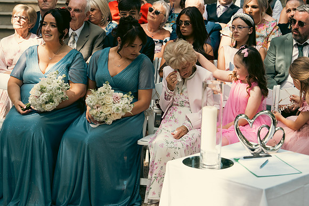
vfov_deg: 13.0
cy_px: 103
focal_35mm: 105
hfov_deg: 19.5
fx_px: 901
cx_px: 154
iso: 125
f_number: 3.5
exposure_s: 1/200
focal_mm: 70
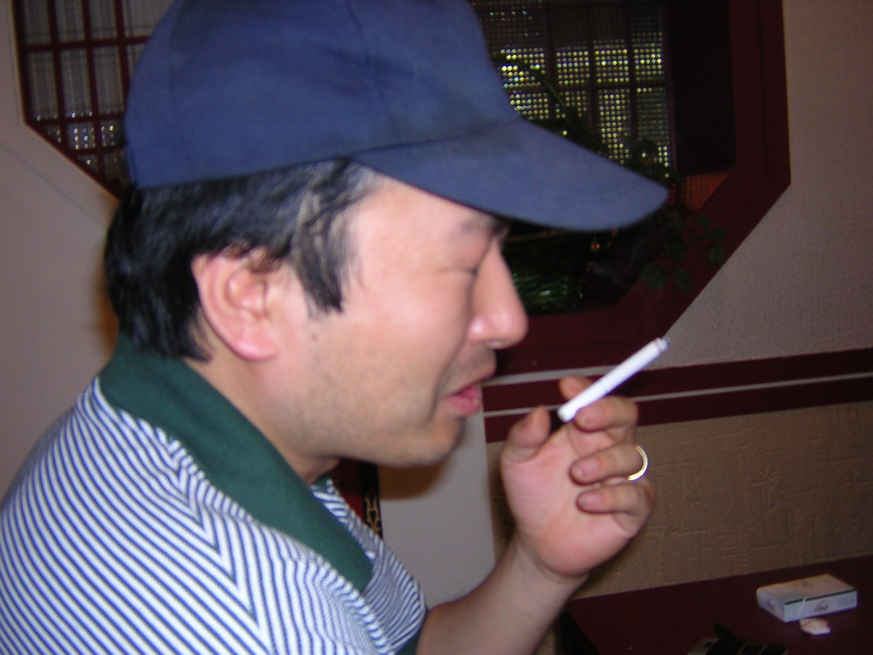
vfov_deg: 39.7
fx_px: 908
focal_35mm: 36
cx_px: 436
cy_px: 328
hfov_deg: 51.4
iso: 100
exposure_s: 1/60.1
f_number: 2.6
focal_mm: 4.7
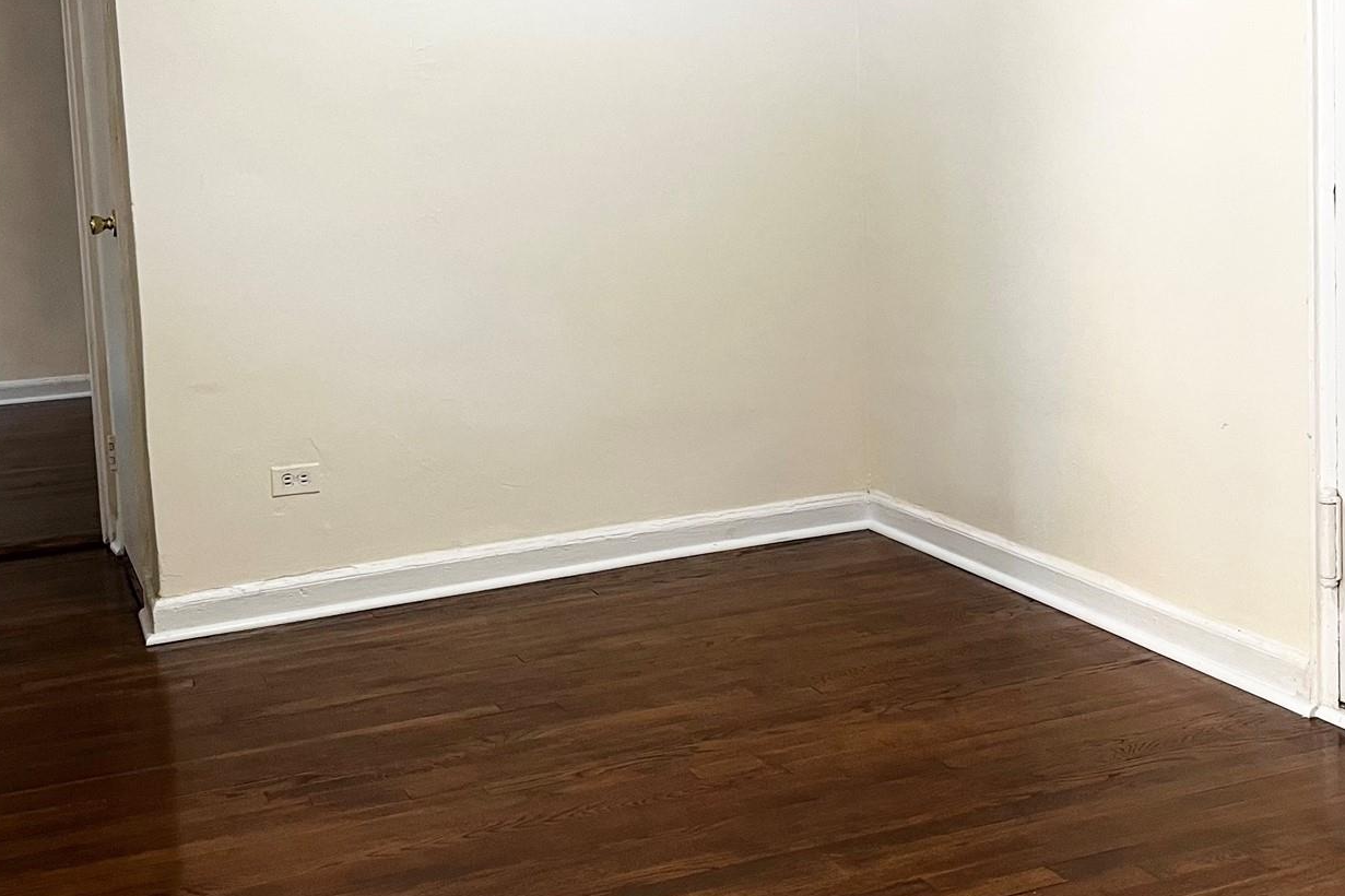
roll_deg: +2.1
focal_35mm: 45
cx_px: 670
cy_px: 274
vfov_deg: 29.6
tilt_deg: -5.4
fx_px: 1681
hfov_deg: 43.6
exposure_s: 1/60
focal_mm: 5.1
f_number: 1.6
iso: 125
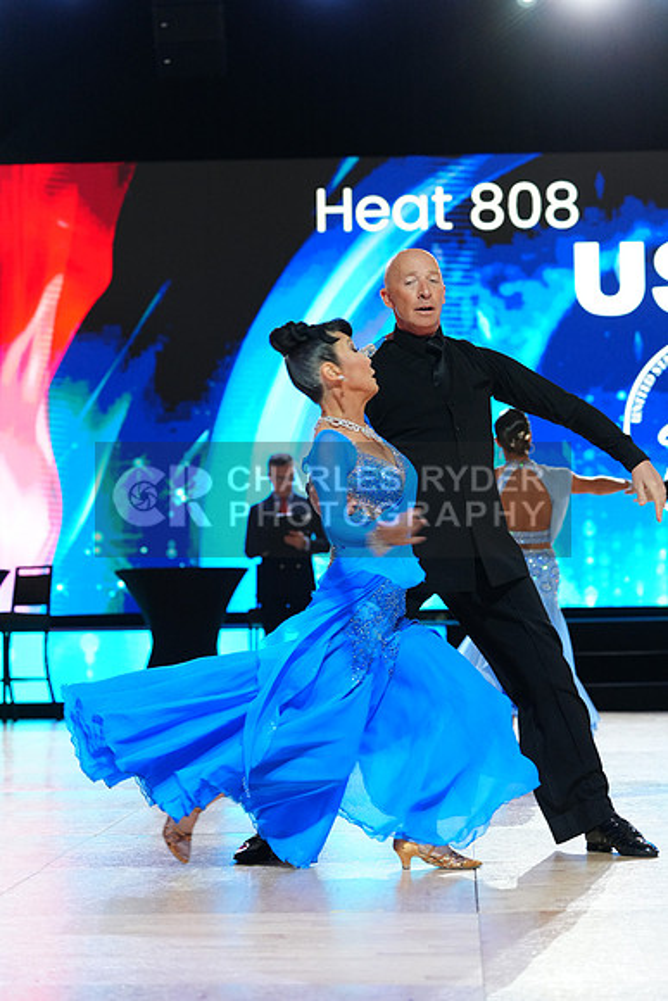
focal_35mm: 93
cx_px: 334
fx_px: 2587
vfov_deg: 21.9
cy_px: 500
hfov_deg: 14.7
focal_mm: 93
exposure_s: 1/320
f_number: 4
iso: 2500
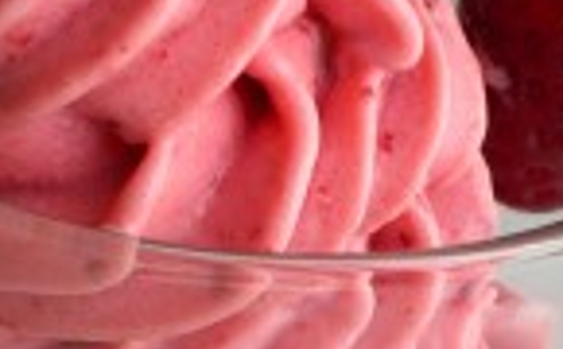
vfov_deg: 10.3
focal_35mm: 127
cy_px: 105
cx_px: -111
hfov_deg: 15.8
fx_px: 1945
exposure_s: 1/100
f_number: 8
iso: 100
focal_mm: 20
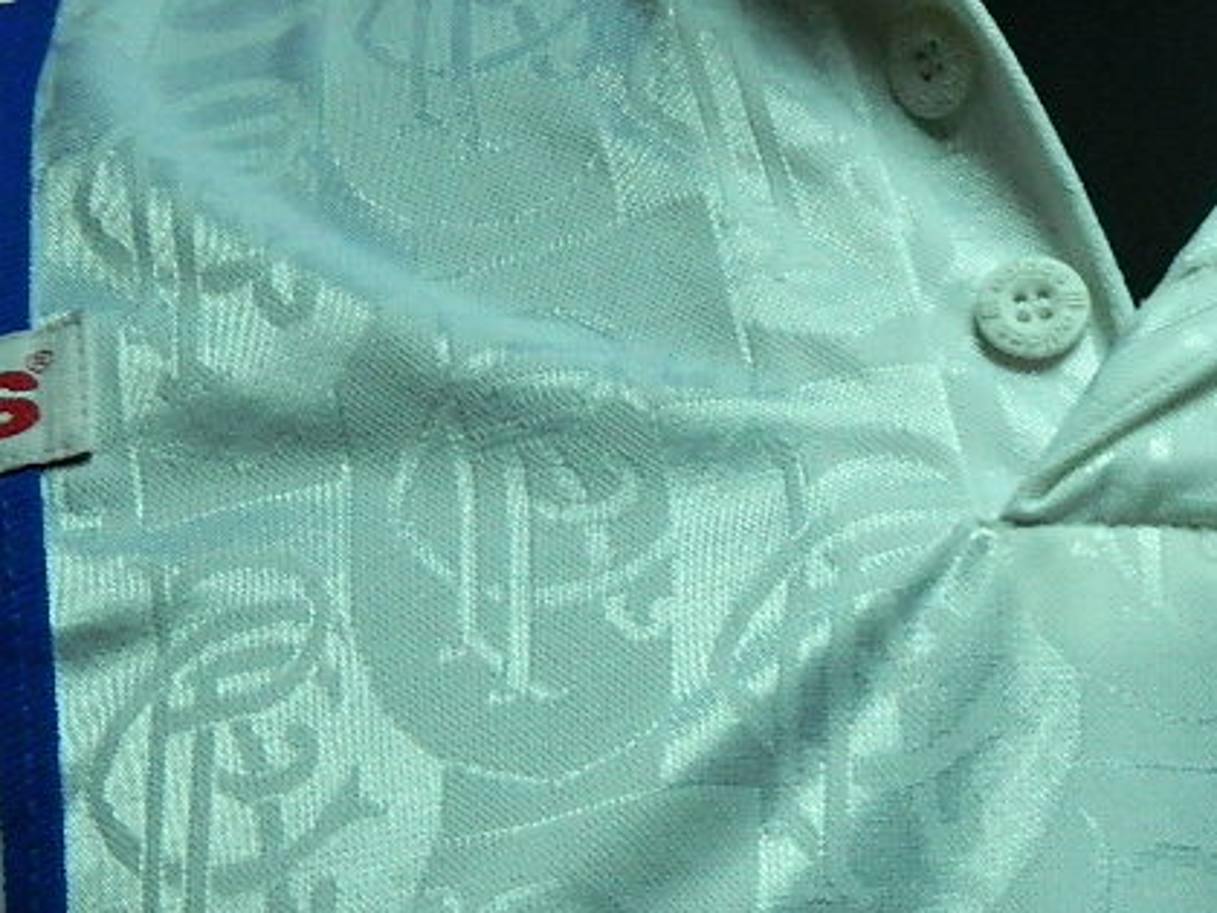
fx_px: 7207
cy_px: 919
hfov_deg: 9.6
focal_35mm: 205
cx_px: 1087
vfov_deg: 7.2
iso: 400
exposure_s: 1/125
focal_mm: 15.1
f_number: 4.2
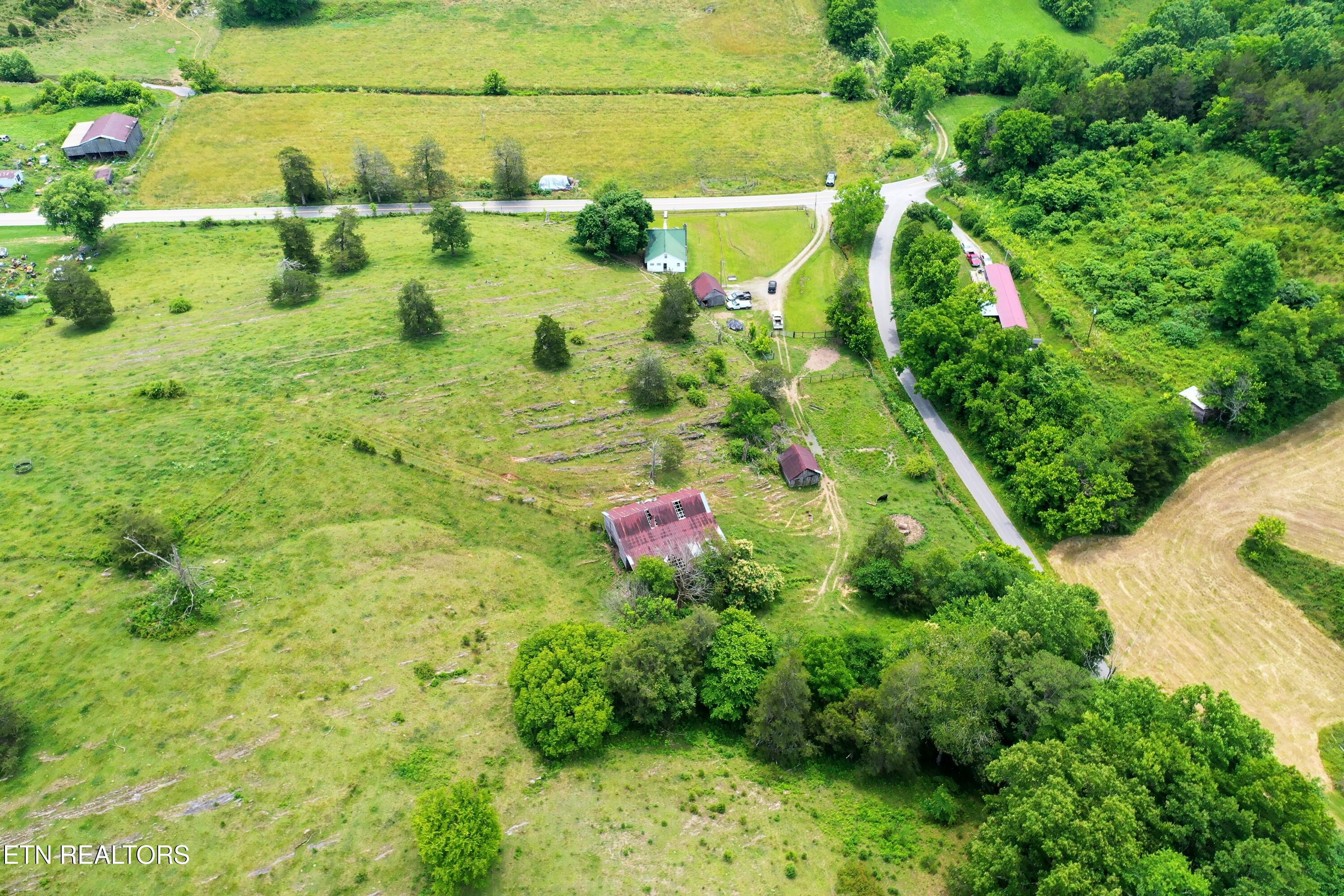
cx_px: 672
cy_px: 448
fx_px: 1045
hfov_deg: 65.5
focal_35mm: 28
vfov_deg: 46.4
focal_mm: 10.26
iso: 100
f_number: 3.5
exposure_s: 1/80
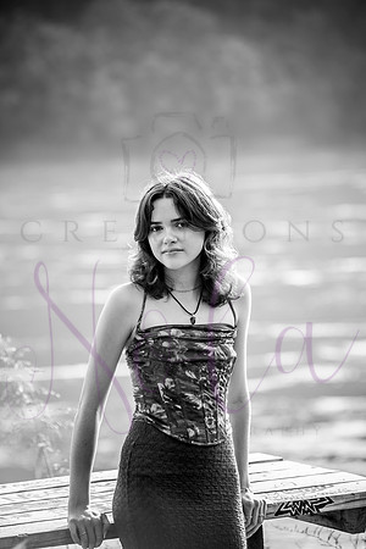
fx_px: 2821
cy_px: 274
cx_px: 183
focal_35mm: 185
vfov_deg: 11.1
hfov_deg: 7.4
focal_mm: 185
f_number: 5.6
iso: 400
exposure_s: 1/320
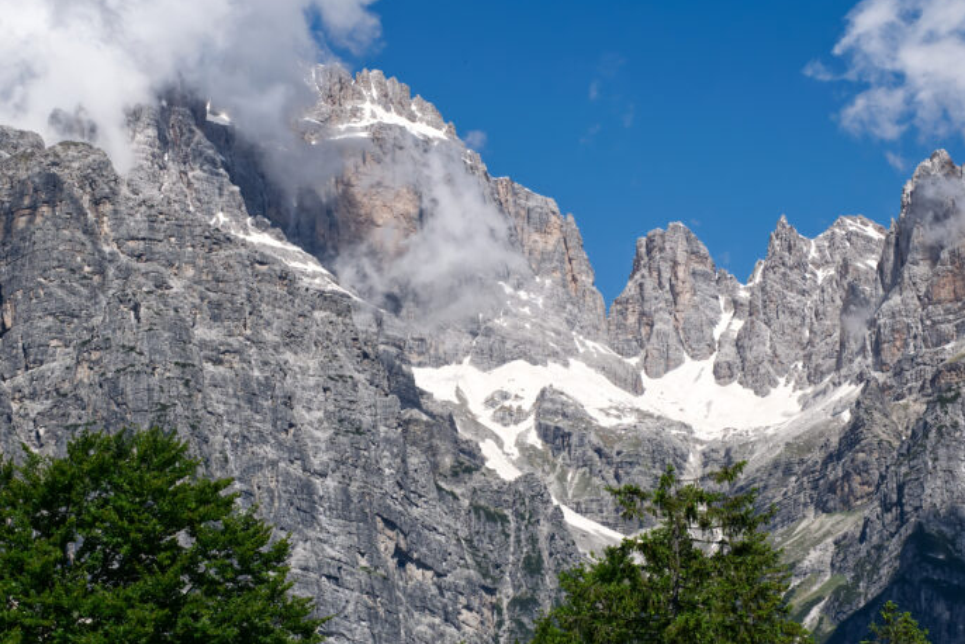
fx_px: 2521
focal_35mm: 94
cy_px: 320
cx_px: 461
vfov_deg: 14.6
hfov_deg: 21.7
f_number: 11
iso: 200
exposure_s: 1/640
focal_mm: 56
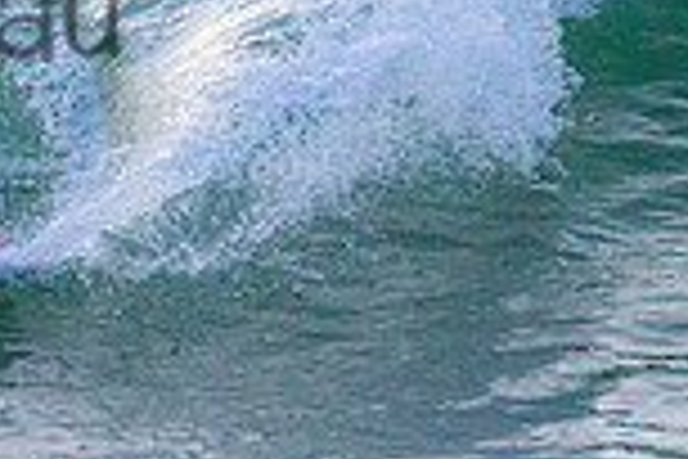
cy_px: -47
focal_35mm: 2458
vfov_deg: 0.6
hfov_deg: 0.8
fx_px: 46971
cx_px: -355
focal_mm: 650
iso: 3200
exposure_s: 1/1600
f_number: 11
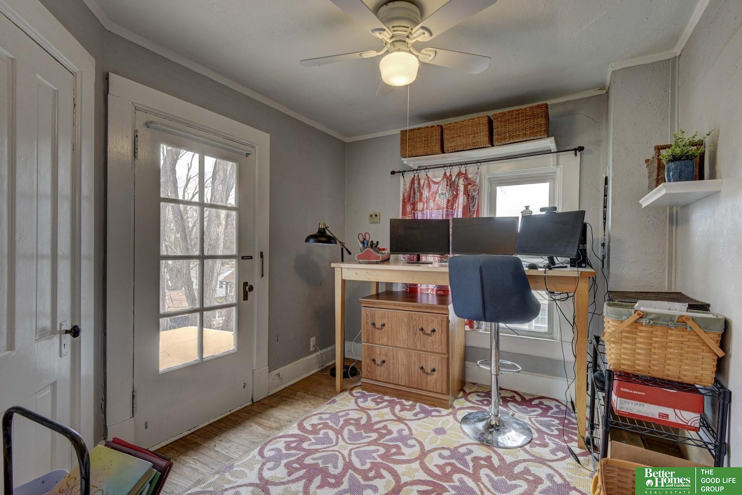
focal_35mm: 24
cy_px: 248
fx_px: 495
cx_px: 371
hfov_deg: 73.7
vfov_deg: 53.2
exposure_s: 1/6
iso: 400
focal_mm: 24
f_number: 11
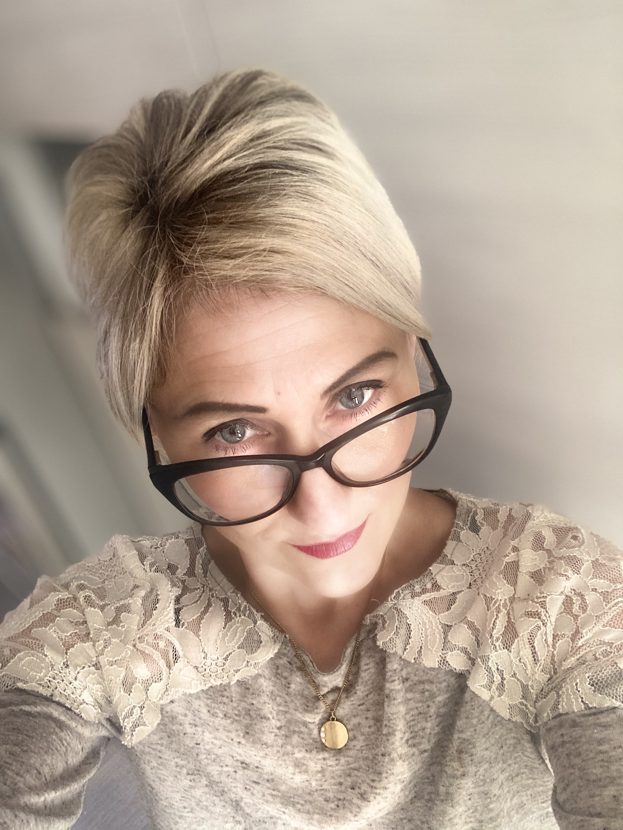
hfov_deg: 44.2
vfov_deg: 56.8
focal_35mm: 32
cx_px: 312
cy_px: 415
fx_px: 767
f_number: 2.2
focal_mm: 2.87
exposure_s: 1/60
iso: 200
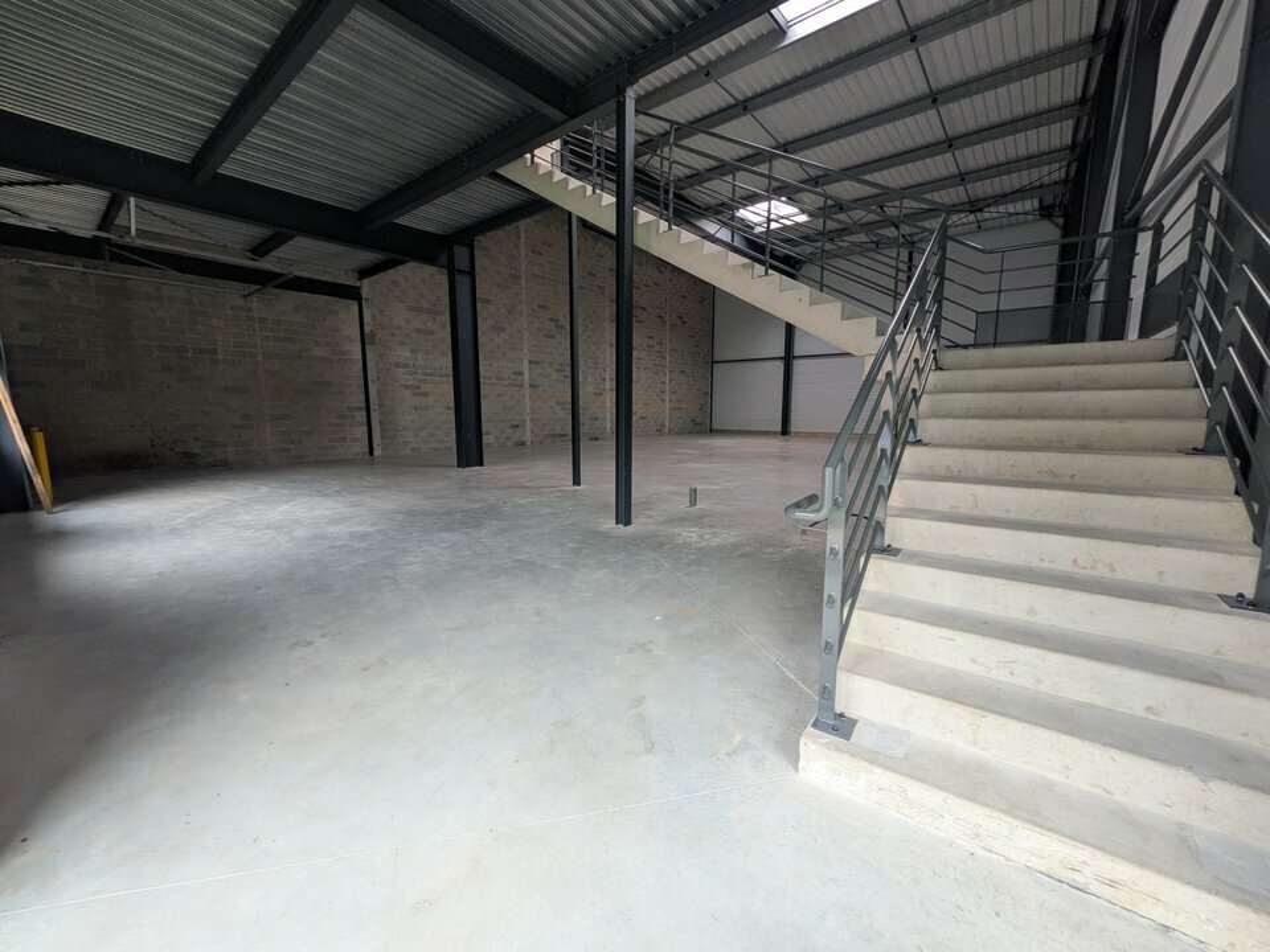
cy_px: 476
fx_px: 514
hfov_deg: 102.1
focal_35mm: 14
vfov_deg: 85.7
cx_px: 635
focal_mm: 1.83
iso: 60
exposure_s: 1/25
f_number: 2.2
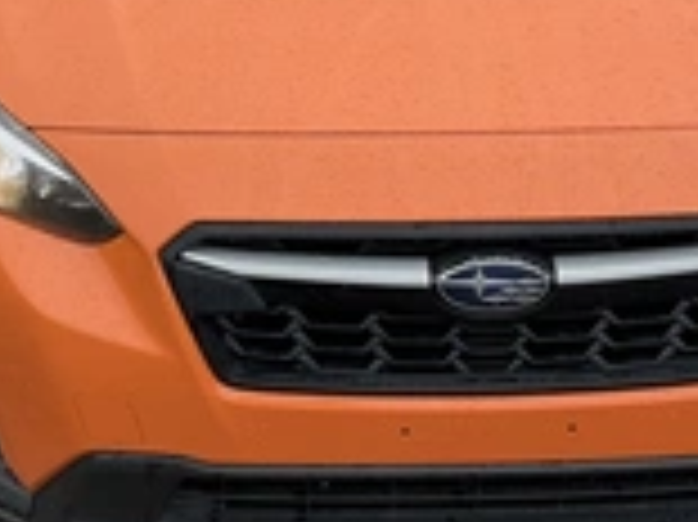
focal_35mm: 75
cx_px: 306
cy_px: 68
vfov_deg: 19.3
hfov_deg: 26.0
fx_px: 1511
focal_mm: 3
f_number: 1.8
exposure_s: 1/289
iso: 25
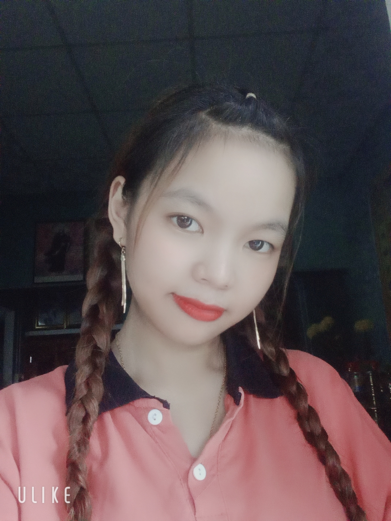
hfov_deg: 45.4
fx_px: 467
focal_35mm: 31
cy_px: 260
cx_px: 196
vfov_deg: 58.4
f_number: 2.2
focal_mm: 2.67
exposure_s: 1/15
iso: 575
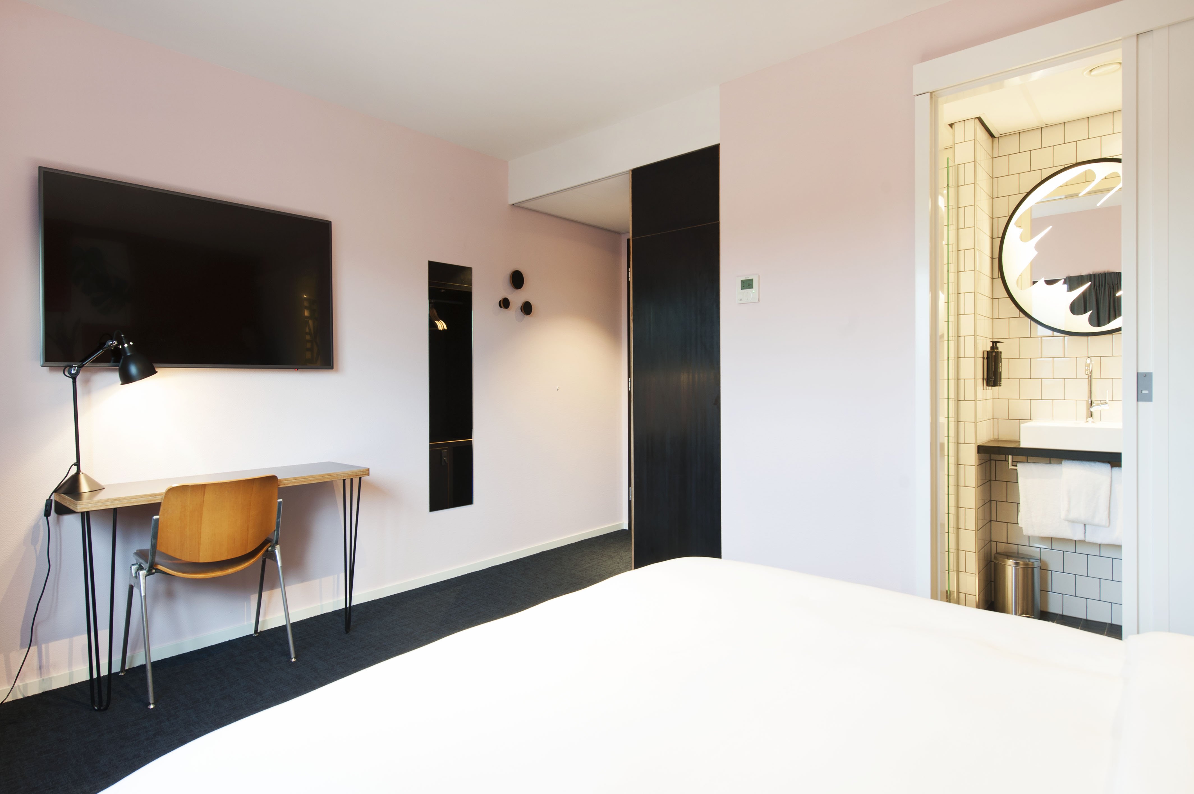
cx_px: 597
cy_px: 397
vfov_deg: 64.5
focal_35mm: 19
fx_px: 630
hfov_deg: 86.9
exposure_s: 1/1.67
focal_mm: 19
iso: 200
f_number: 8
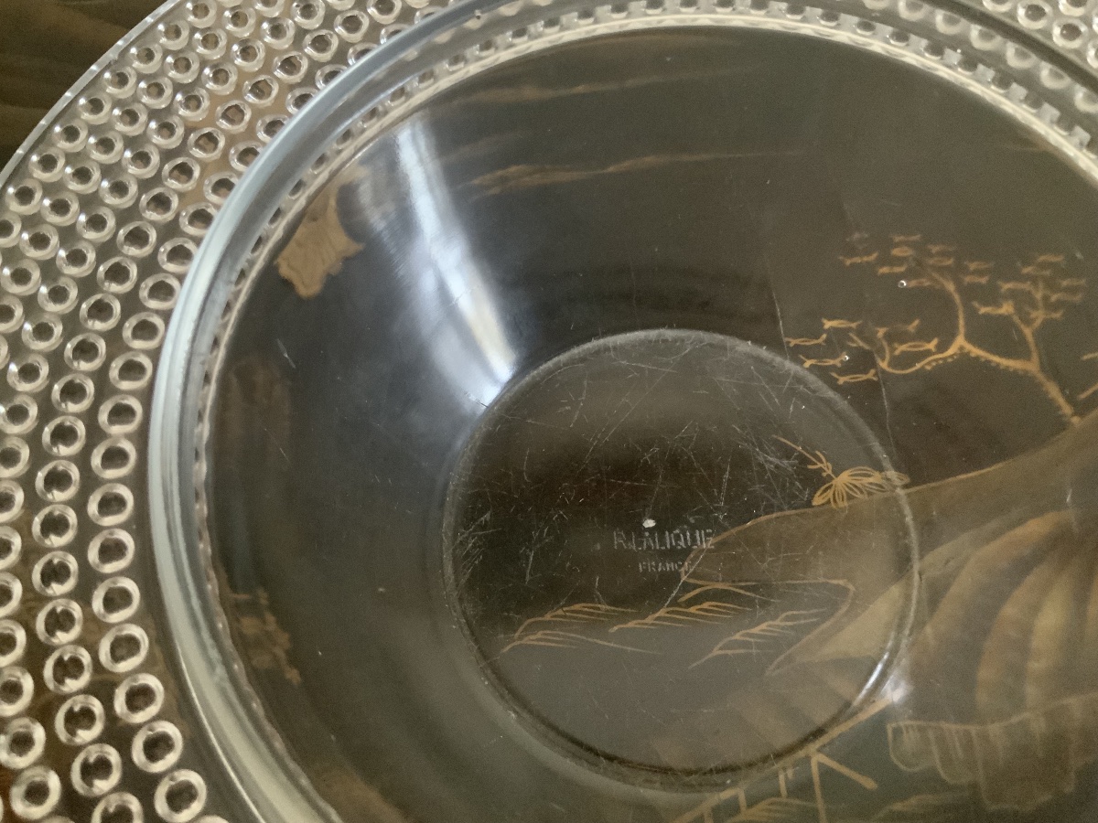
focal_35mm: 29
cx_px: 549
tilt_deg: -68.3
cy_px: 412
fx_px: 920
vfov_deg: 48.2
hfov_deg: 61.7
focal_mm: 3
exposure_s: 1/30
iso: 500
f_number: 1.8
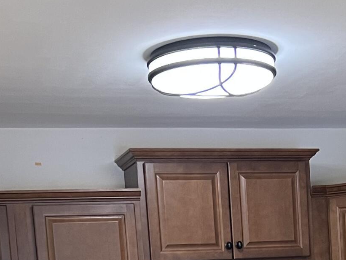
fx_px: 950
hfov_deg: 20.3
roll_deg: +3.8
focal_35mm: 95
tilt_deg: -6.8
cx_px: 293
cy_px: 403
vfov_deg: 14.4
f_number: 1.5
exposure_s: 1/60
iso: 200
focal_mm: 5.7
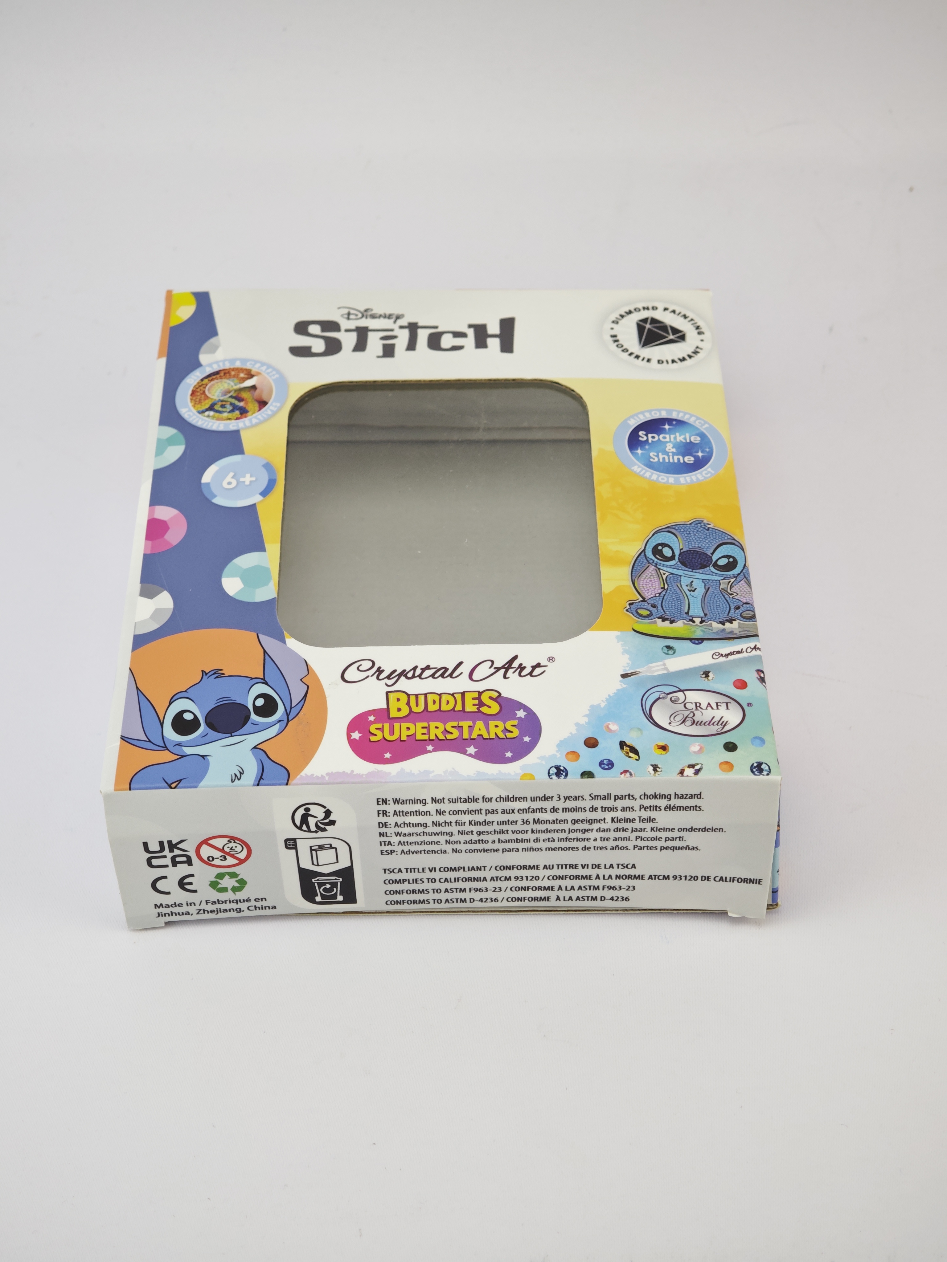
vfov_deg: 32.2
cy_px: 631
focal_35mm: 60
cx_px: 474
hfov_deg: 24.4
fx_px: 2189
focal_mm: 9
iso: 200
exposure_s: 1/160
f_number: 2
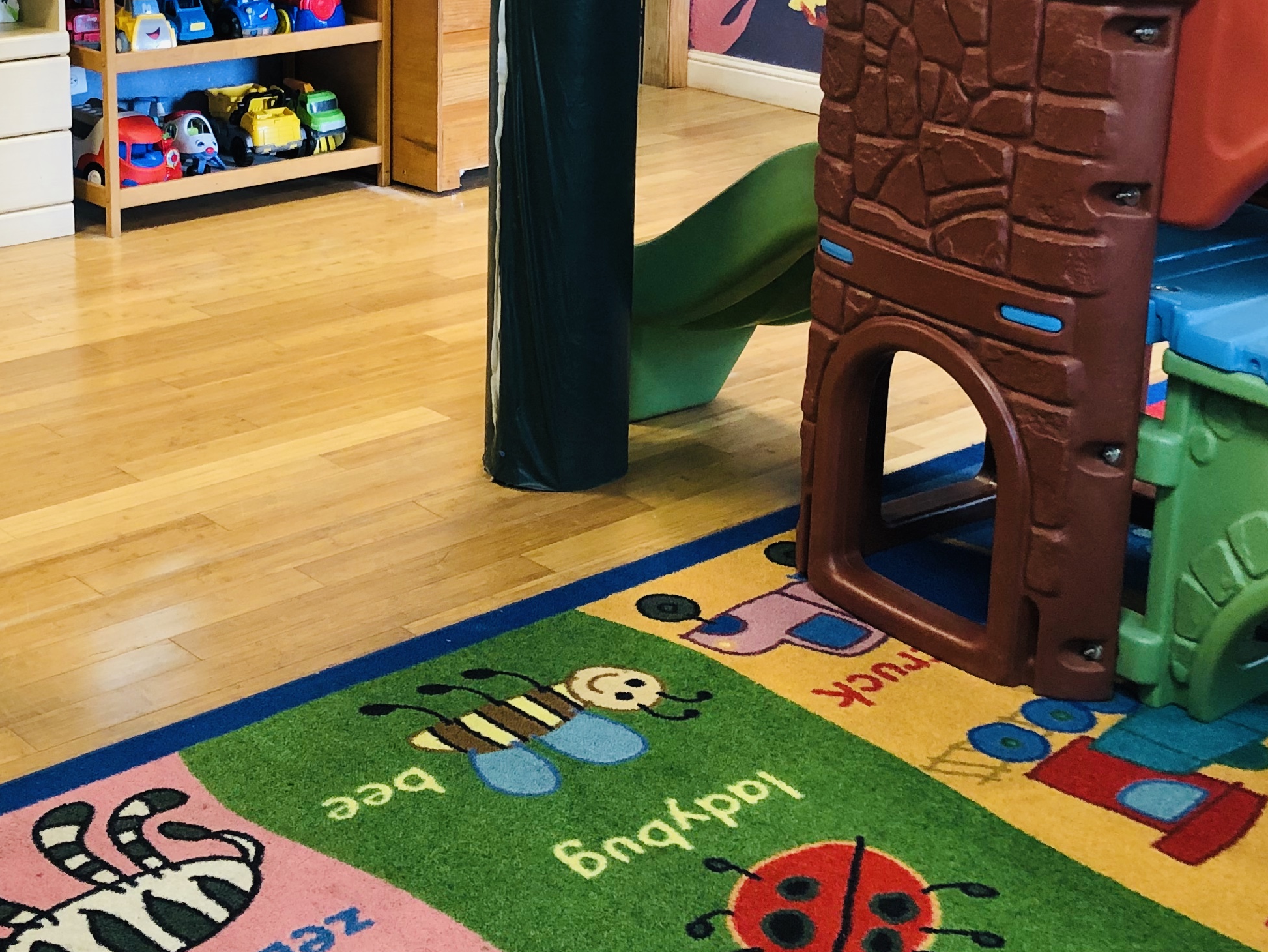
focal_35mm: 58
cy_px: 224
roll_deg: -1.0
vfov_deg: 24.9
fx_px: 2125
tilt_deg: -13.1
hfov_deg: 33.0
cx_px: 448
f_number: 1.8
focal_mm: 4
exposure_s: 1/15
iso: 40
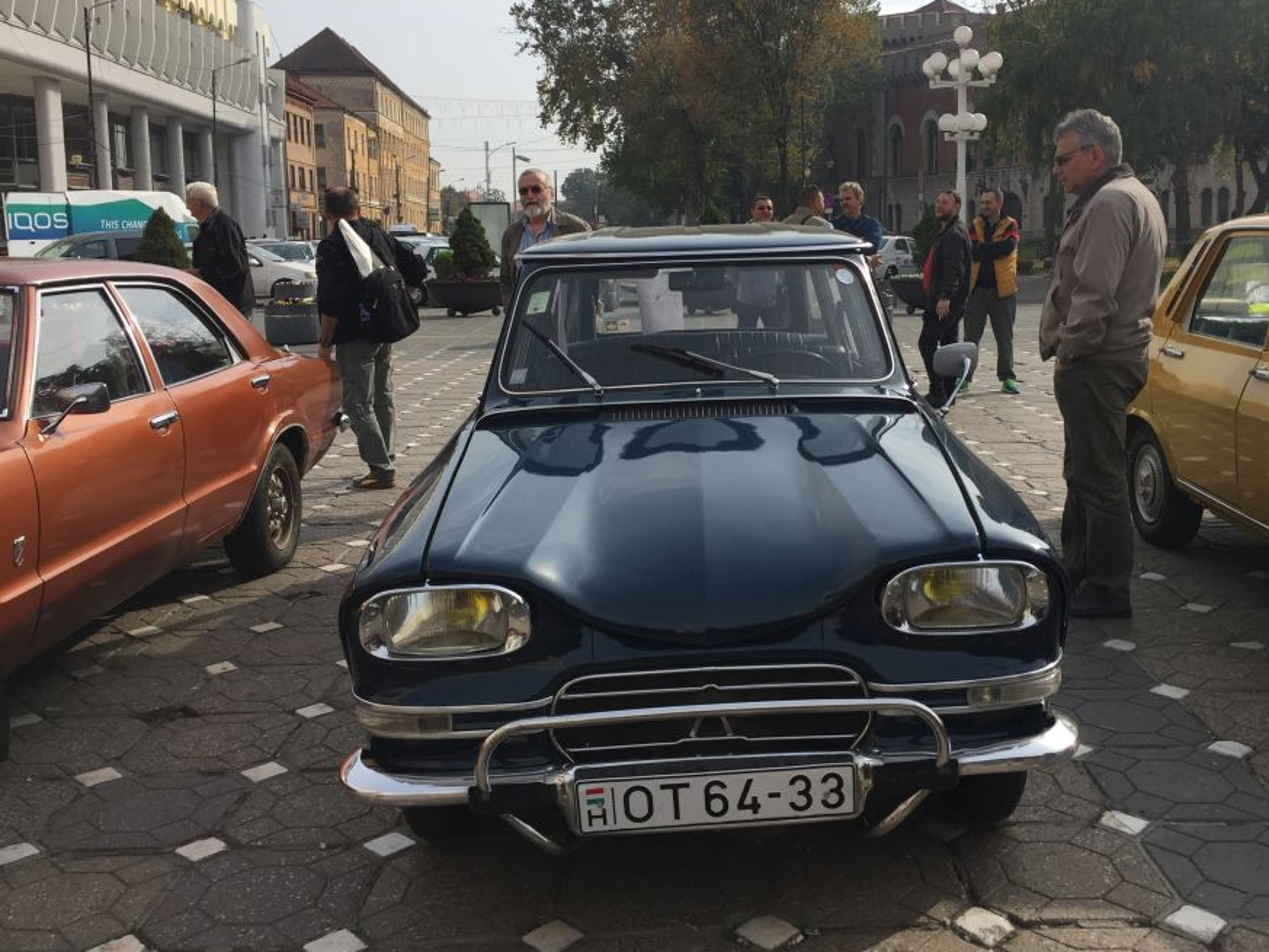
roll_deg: +2.5
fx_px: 1247
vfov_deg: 41.7
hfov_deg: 53.8
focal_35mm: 34
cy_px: 403
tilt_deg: -5.6
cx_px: 720
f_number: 2.2
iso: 32
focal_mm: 4.15
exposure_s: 1/1647
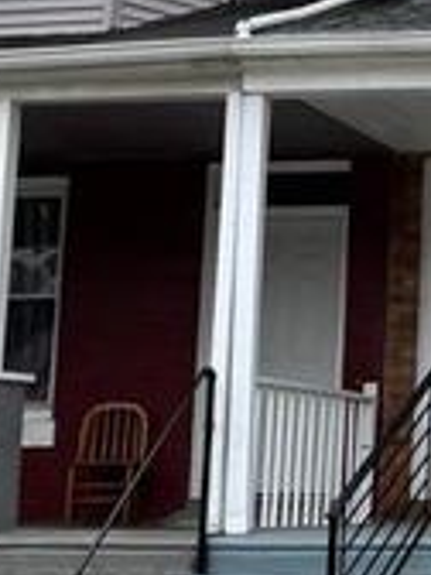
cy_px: 217
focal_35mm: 103
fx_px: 1710
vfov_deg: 19.0
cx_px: 800
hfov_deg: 12.9
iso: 50
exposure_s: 1/1984
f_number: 1.6
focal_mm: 5.96
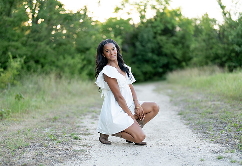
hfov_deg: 33.3
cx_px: 116
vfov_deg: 23.1
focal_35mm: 60
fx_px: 405
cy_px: 88
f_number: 1.2
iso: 100
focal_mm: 50
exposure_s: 1/640
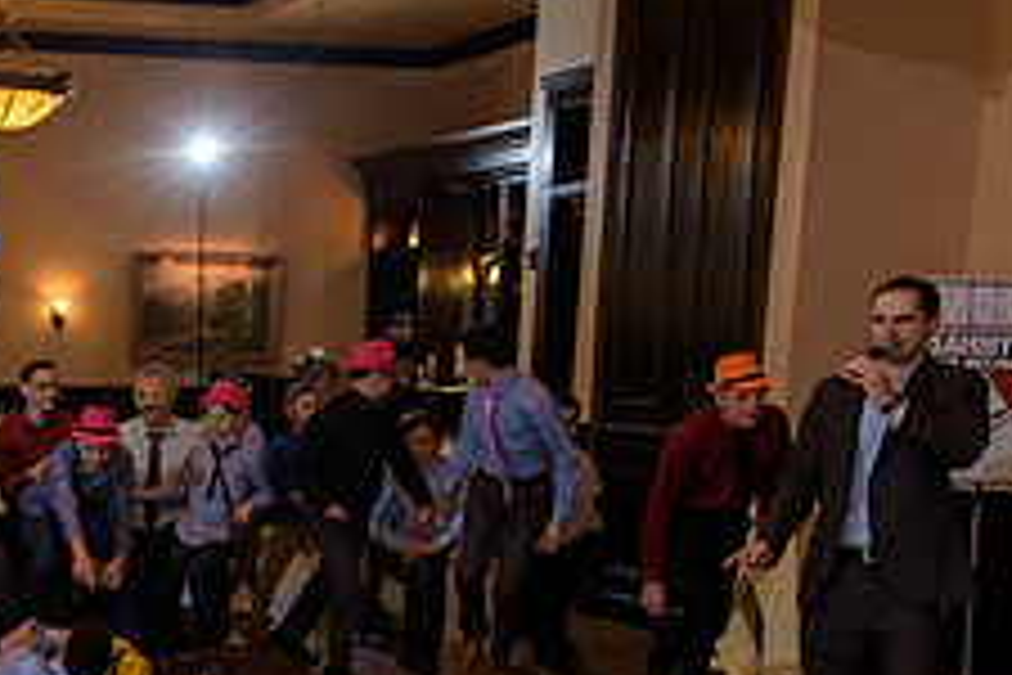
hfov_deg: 30.5
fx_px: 1743
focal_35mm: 62
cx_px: 45
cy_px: 637
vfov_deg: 21.3
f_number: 3.2
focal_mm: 24
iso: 1600
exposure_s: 1/125
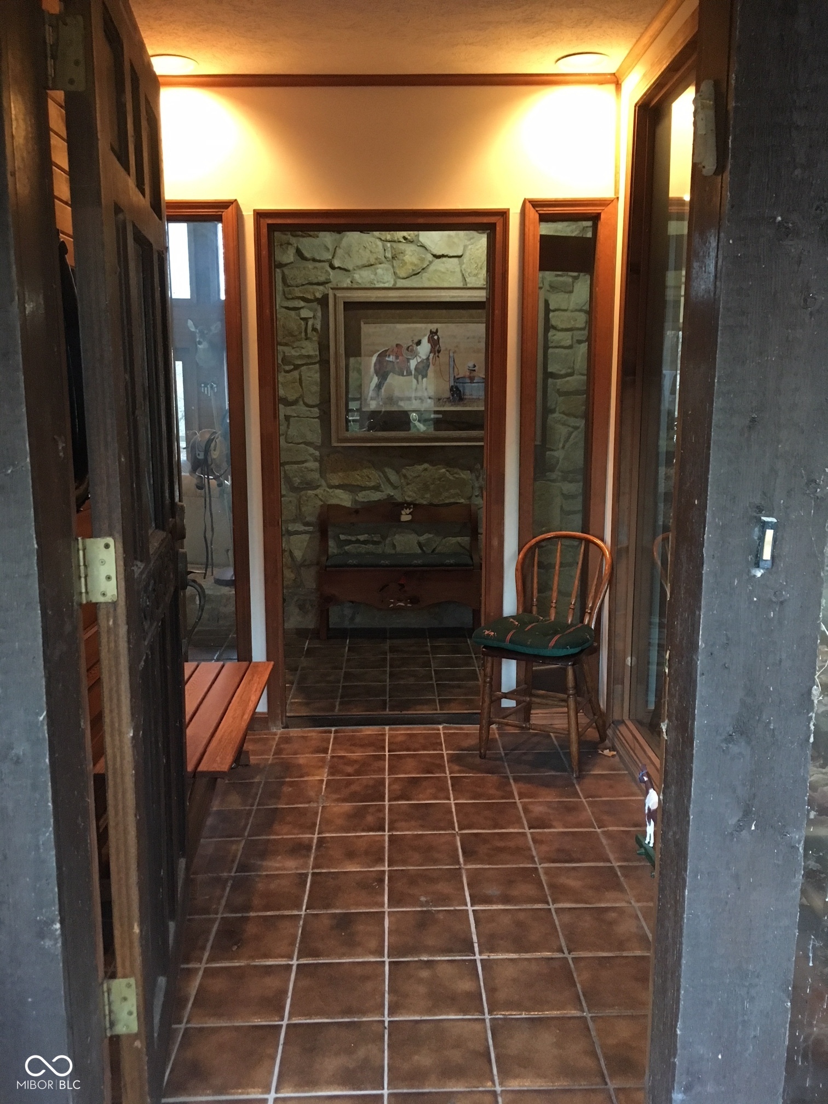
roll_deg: -0.2
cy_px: 552
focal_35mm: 29
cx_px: 414
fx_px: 925
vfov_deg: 61.7
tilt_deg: -10.1
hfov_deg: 48.2
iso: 200
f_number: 2.2
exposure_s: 1/20
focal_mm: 4.15
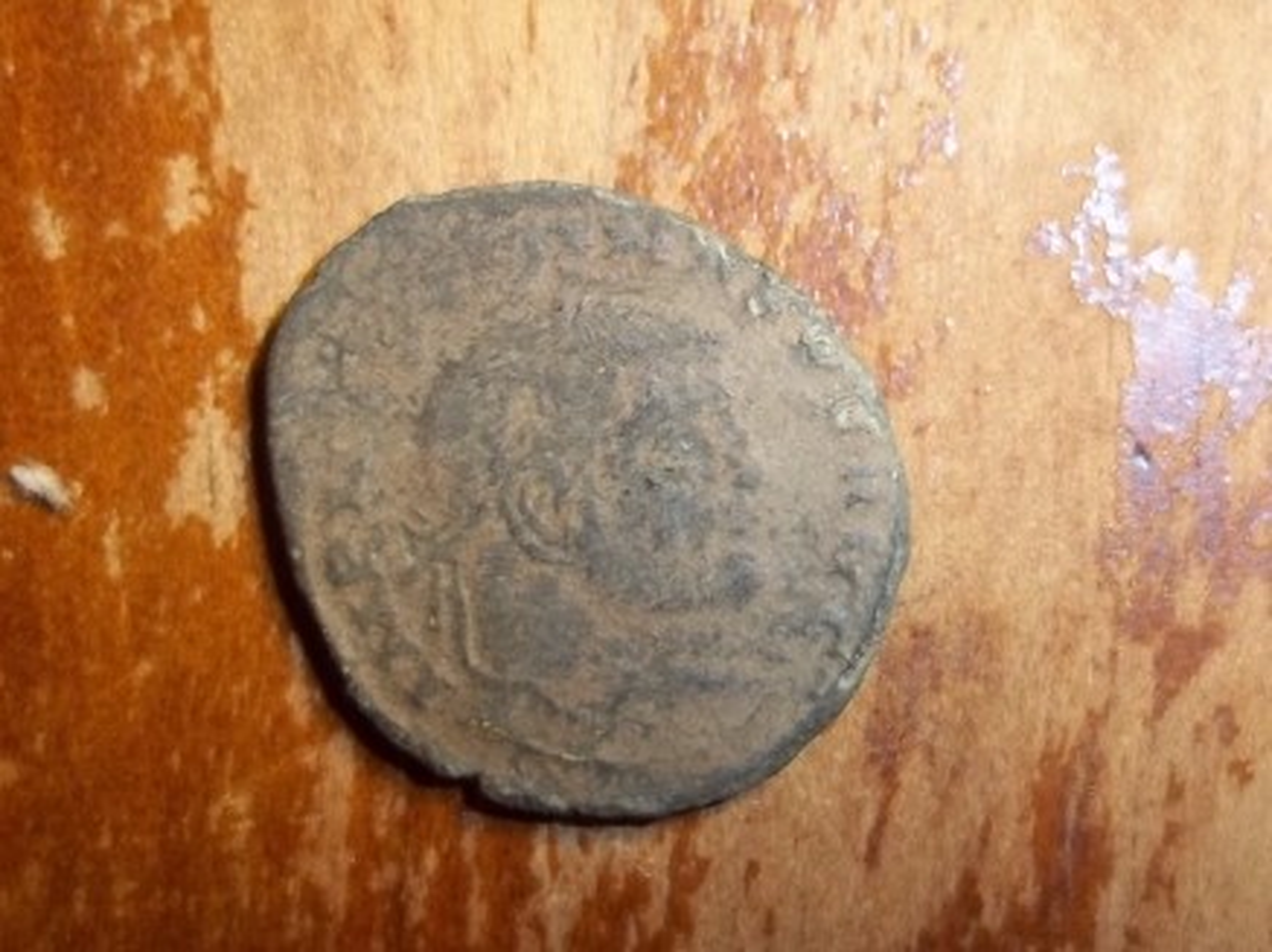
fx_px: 1322
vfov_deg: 39.6
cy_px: 476
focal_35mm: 36
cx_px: 636
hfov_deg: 51.4
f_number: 3.1
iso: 80
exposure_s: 1/30
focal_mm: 6.5
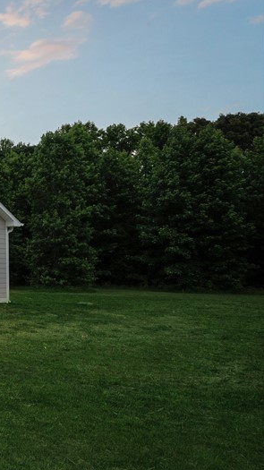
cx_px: -219
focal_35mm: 39
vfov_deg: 51.6
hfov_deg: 20.6
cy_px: 237
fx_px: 486
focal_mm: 18
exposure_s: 1/1.25
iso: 50
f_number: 8
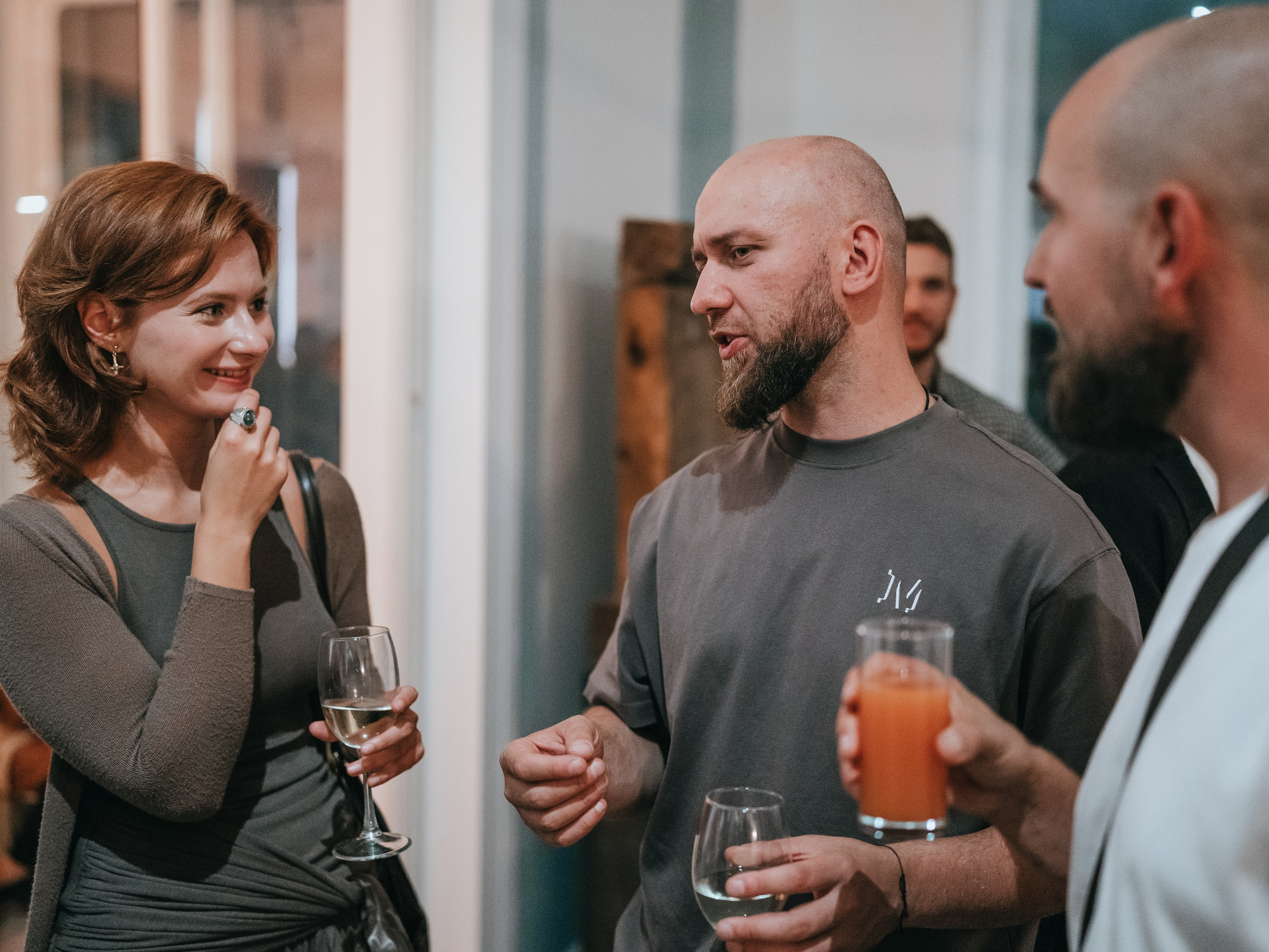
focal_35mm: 39
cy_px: 478
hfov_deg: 47.8
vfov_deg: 36.8
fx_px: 1430
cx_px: 696
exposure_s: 1/200
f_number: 1.4
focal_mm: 35
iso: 3200
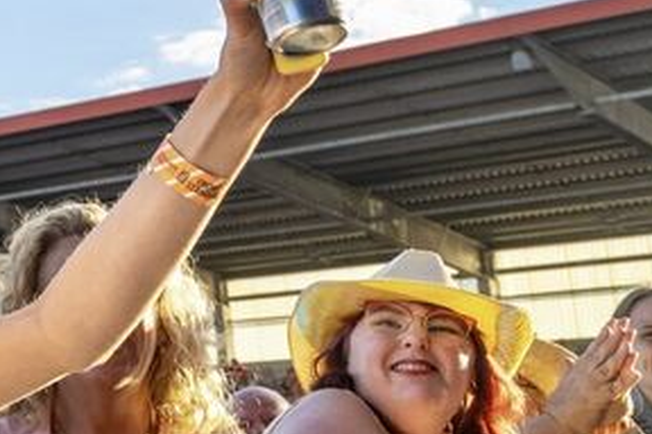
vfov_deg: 13.6
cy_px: 54
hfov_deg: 16.3
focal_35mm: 100
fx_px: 1811
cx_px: -604
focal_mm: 24
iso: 400
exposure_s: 1/400
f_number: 5.6
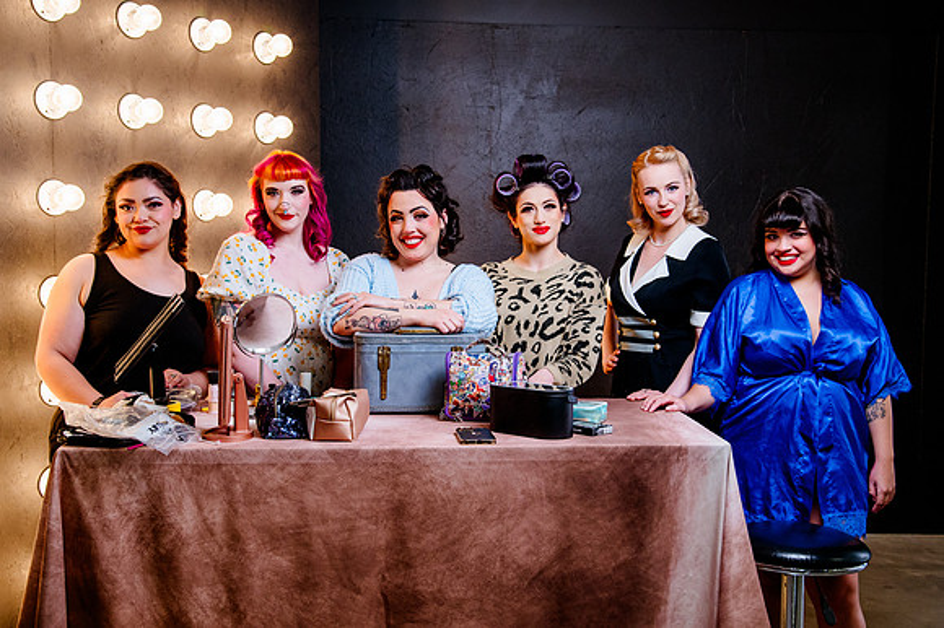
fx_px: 1113
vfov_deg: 31.5
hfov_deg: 45.9
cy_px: 307
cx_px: 503
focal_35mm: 42
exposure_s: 1/100
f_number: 5.6
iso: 1600
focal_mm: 38
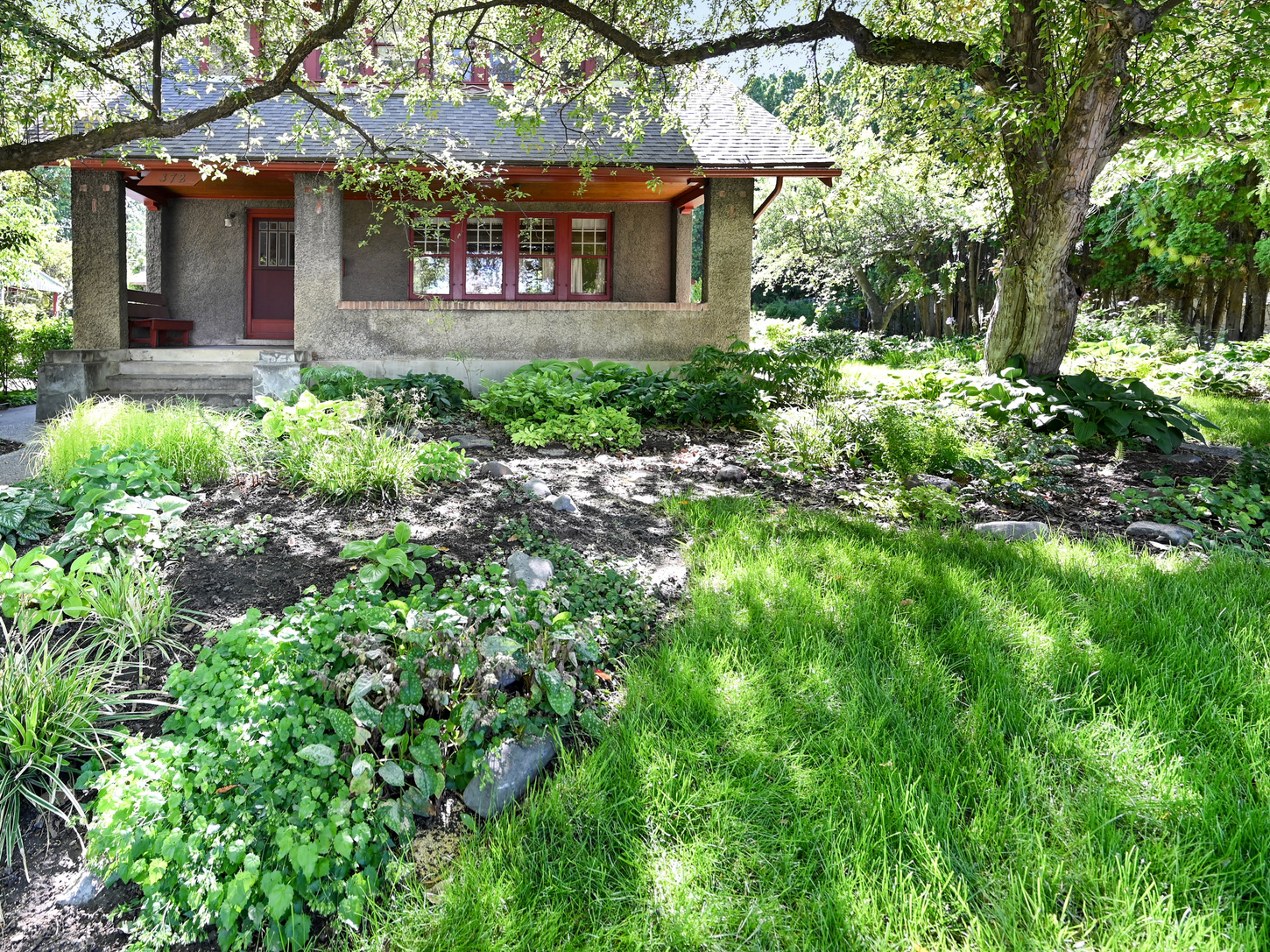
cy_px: 383
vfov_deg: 68.0
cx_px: 465
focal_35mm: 19
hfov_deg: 82.8
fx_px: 697
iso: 160
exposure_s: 1/30
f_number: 4
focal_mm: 14
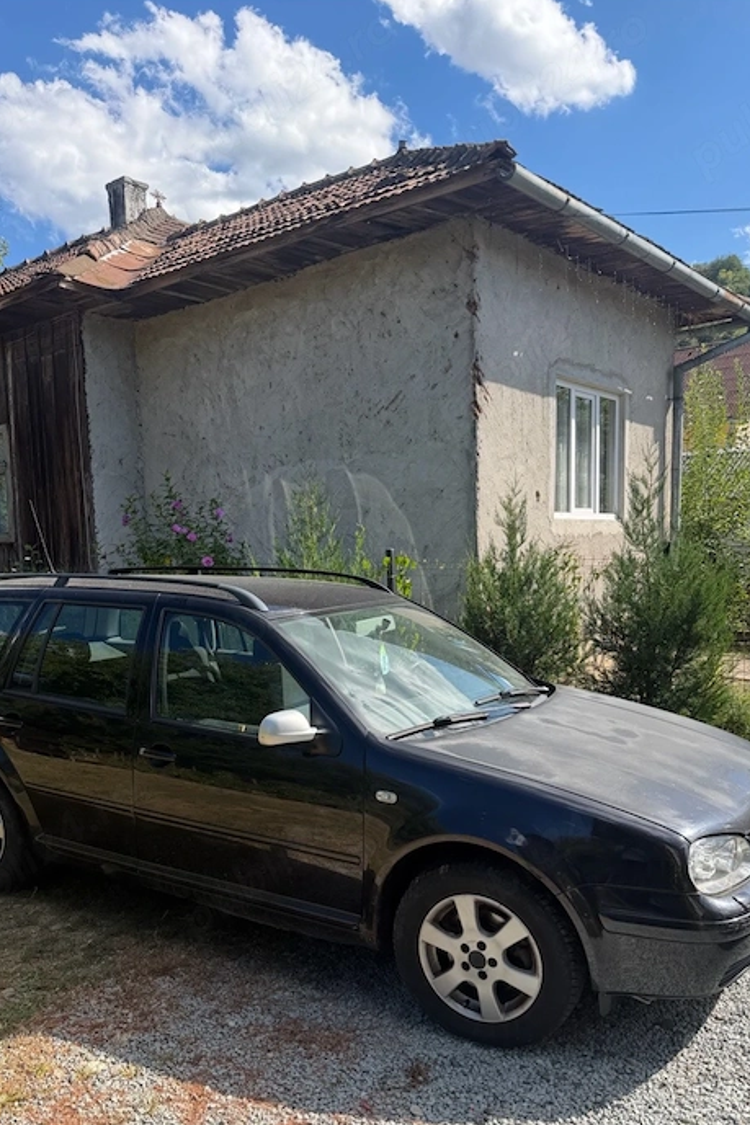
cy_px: 642
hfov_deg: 44.9
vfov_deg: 63.4
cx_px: 353
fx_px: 907
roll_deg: +1.2
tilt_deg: -6.3
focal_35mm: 29
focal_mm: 6.76
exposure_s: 1/2445
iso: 80
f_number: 1.78
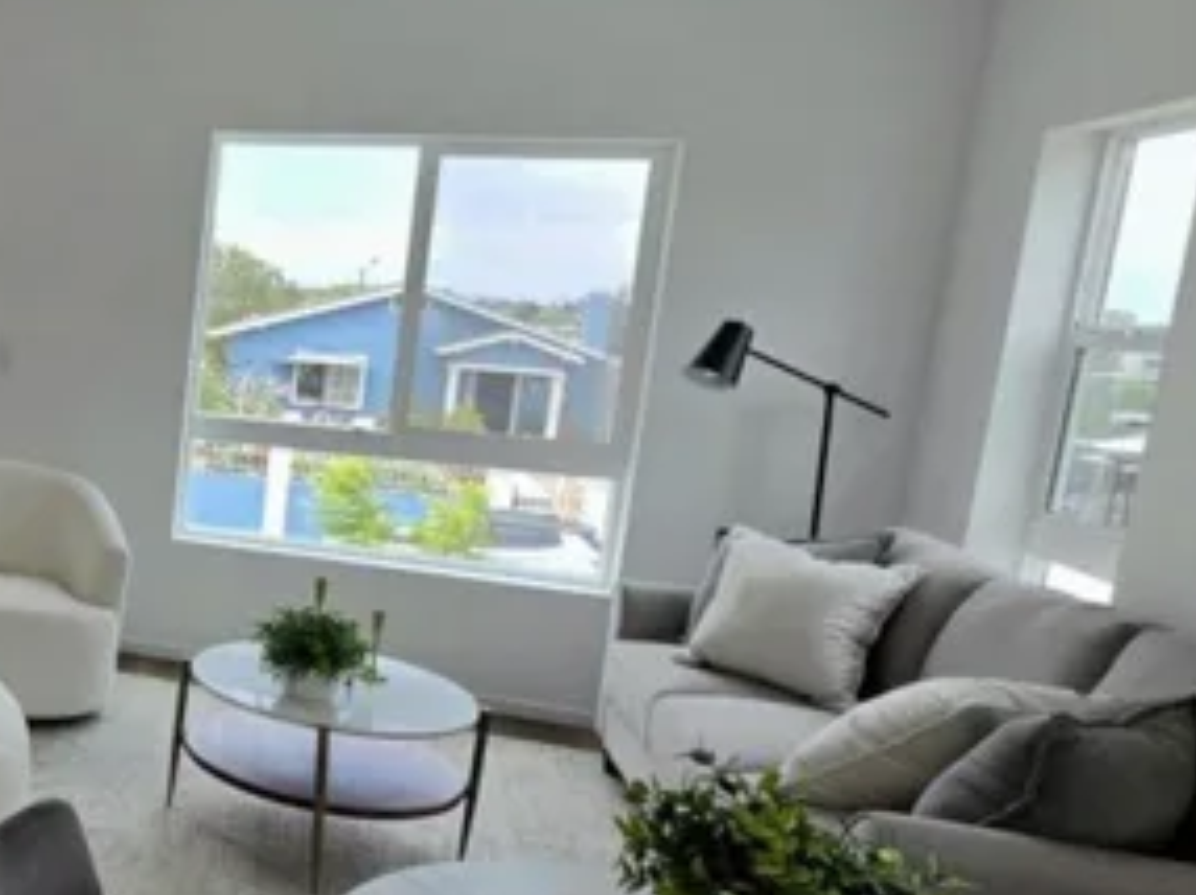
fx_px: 1174
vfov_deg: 41.7
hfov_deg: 41.0
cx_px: -174
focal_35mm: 34
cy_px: 443
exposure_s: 1/400
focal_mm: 2.2
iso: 32
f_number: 1.9
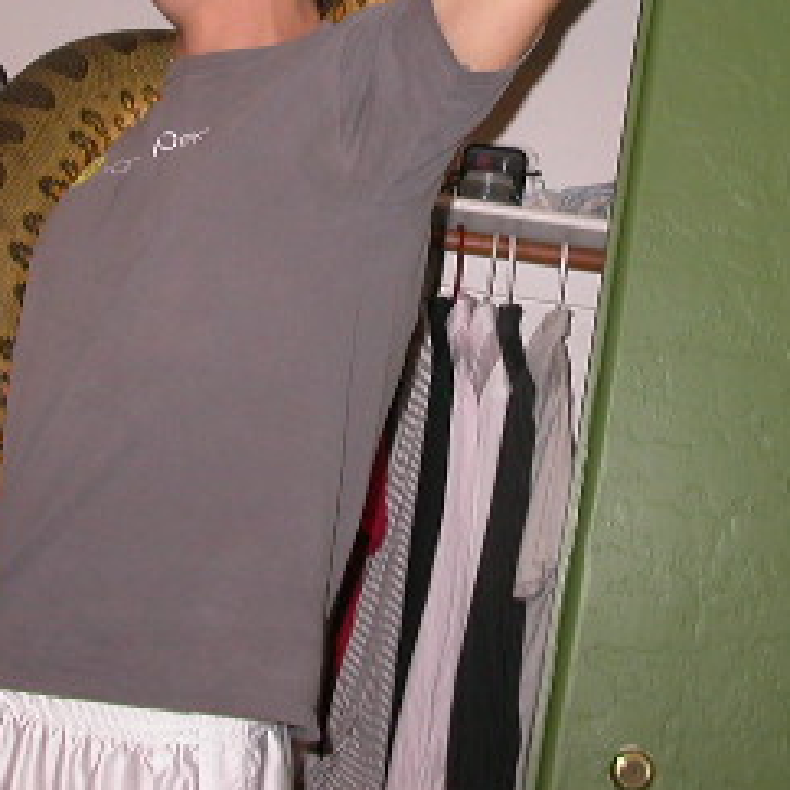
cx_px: 441
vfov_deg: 19.1
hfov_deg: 19.5
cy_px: 49
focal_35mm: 89
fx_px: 2298
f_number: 2.6
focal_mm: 7.85
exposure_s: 1/60
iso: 100
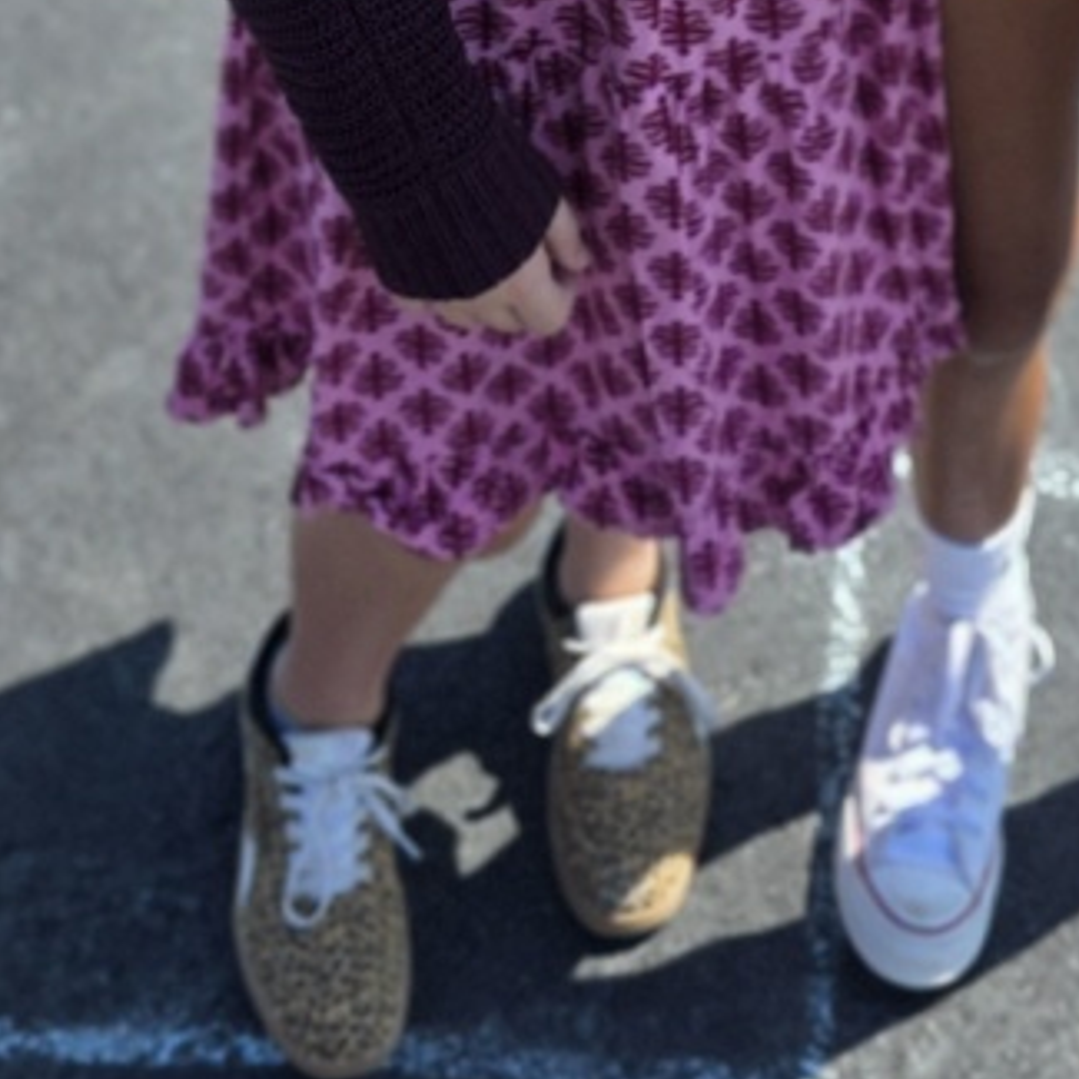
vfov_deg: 22.7
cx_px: 843
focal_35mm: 64
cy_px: -475
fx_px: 2257
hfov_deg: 26.4
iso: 80
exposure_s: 1/3333
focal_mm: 6.3
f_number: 1.7
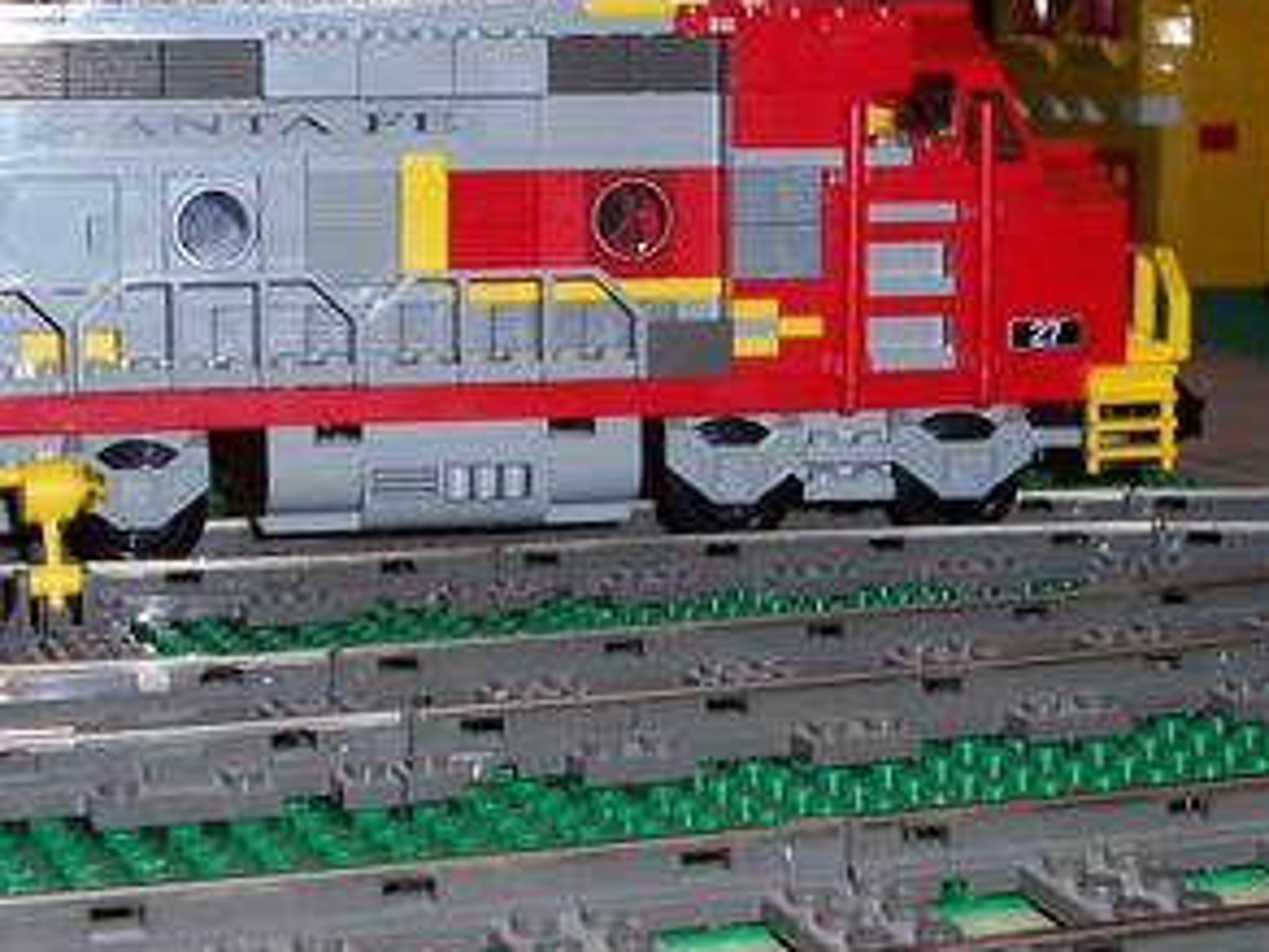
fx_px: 3079
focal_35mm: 84
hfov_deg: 23.2
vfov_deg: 17.6
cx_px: 463
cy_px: 374
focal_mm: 7
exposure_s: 1/60
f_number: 3
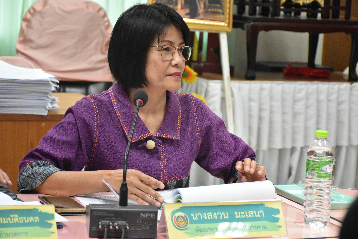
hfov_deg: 18.2
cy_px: 120
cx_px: 179
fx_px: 1119
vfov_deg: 12.2
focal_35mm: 112
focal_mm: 75
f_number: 5
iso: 3200
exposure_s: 1/125
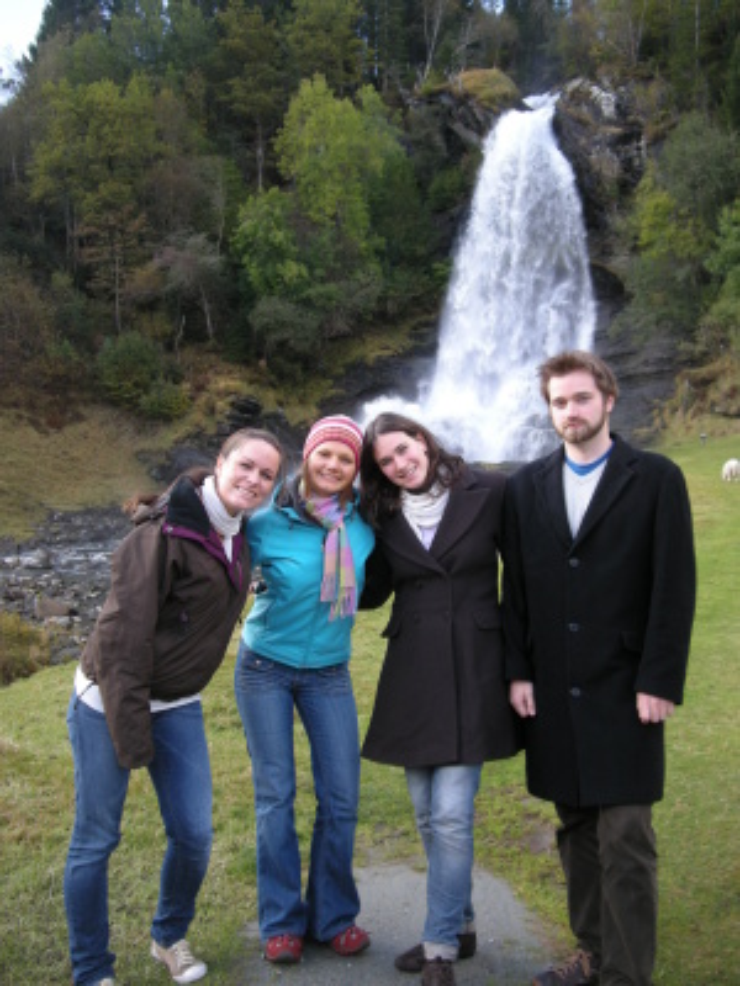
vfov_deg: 50.1
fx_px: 1055
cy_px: 493
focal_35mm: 37
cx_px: 370
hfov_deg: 38.7
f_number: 2.8
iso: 64
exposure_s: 1/115
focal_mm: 7.9
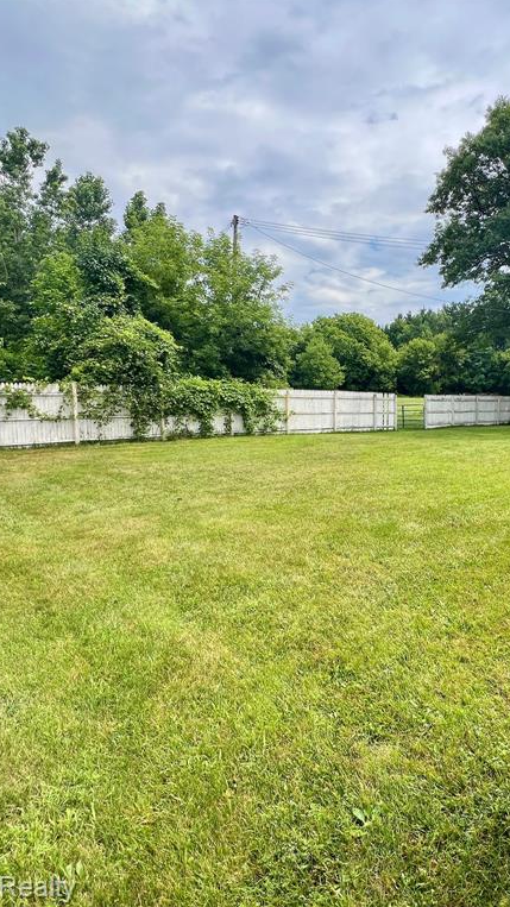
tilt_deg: -7.2
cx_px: 389
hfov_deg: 55.3
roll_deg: -0.9
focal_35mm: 19
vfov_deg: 89.6
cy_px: 452
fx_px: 457
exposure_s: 1/1004
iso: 32
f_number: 1.8
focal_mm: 1.57
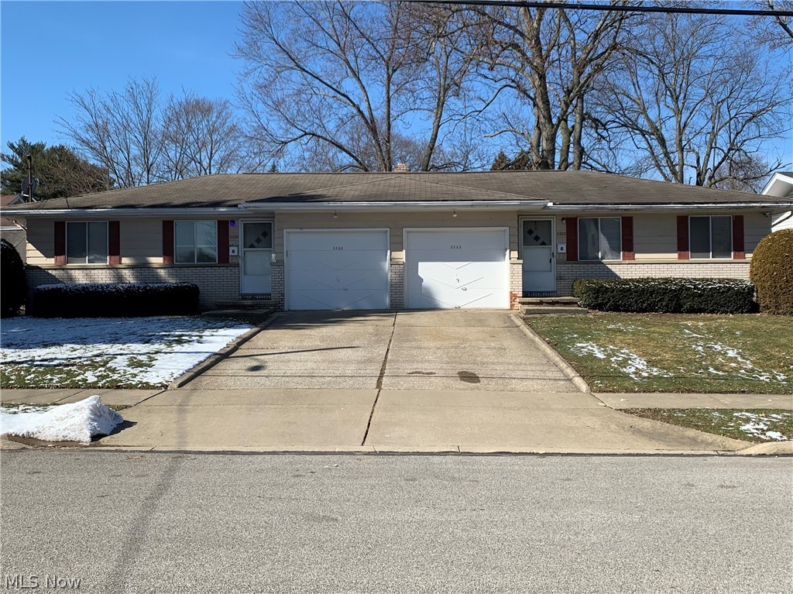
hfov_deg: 67.3
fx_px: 595
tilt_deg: -0.6
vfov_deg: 53.0
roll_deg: -0.2
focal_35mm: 26
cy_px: 297
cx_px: 396
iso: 25
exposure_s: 1/2114
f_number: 1.8
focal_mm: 4.25
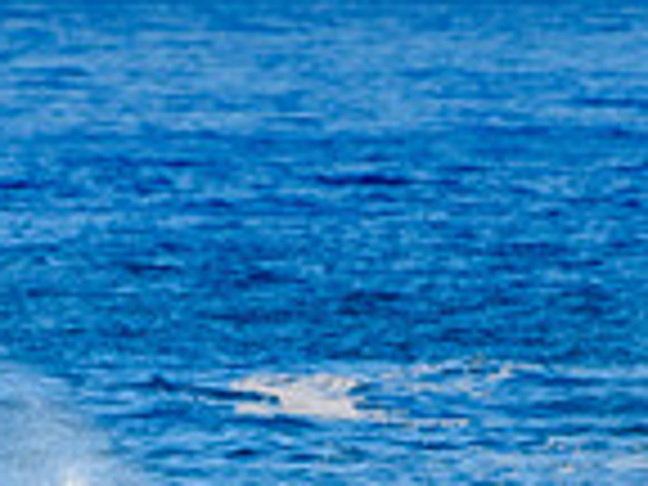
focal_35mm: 2380
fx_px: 44553
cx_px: -83
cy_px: 688
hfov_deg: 0.8
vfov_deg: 0.6
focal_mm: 500
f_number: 5.6
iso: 220
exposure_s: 1/2000
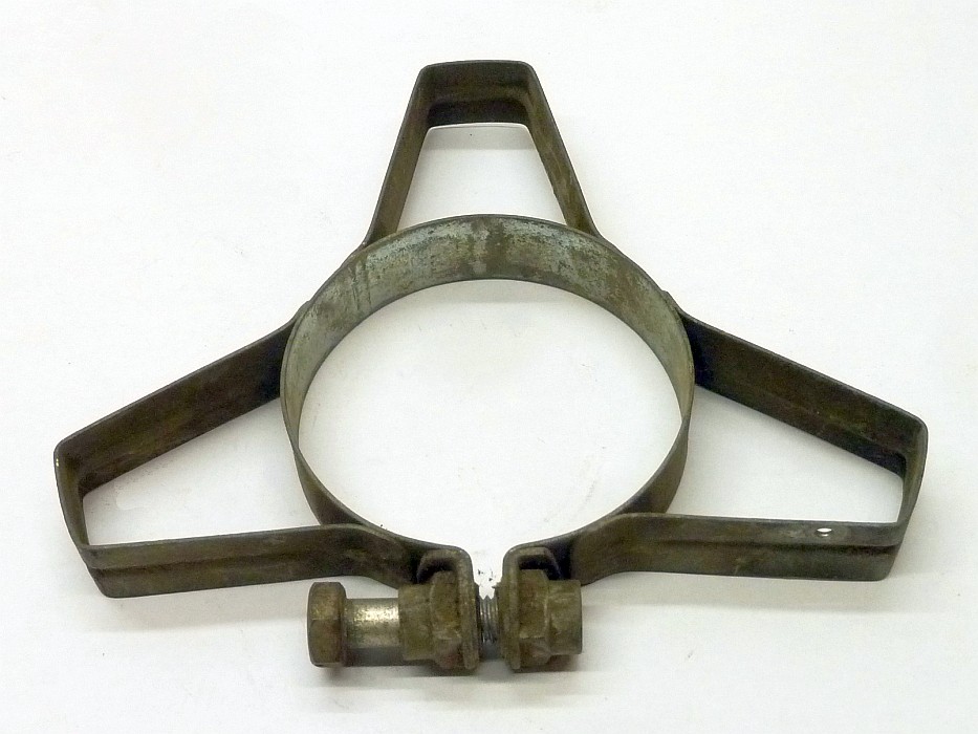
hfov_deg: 52.6
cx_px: 489
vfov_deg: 40.7
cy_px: 367
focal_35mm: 35
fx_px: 989
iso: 250
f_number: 3.5
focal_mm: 5.7
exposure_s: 1/30
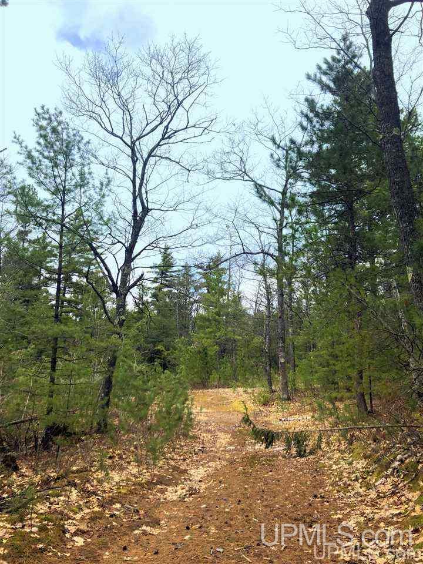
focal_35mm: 28
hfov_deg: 49.7
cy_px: 282
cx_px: 212
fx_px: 456
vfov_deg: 63.4
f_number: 1.8
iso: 20
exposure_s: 1/1675
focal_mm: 3.99
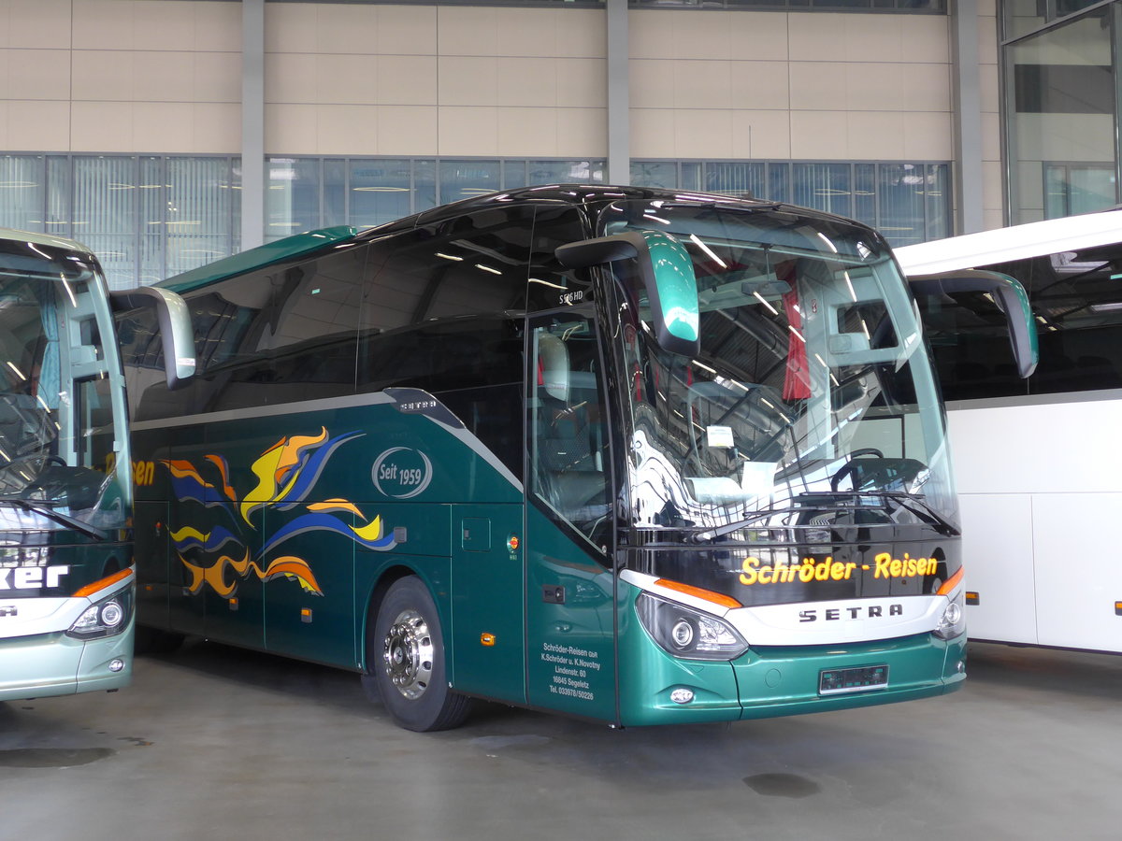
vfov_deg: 31.5
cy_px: 420
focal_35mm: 46
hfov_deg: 41.2
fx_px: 1491
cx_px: 561
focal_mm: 9.5
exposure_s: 1/60
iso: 200
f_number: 3
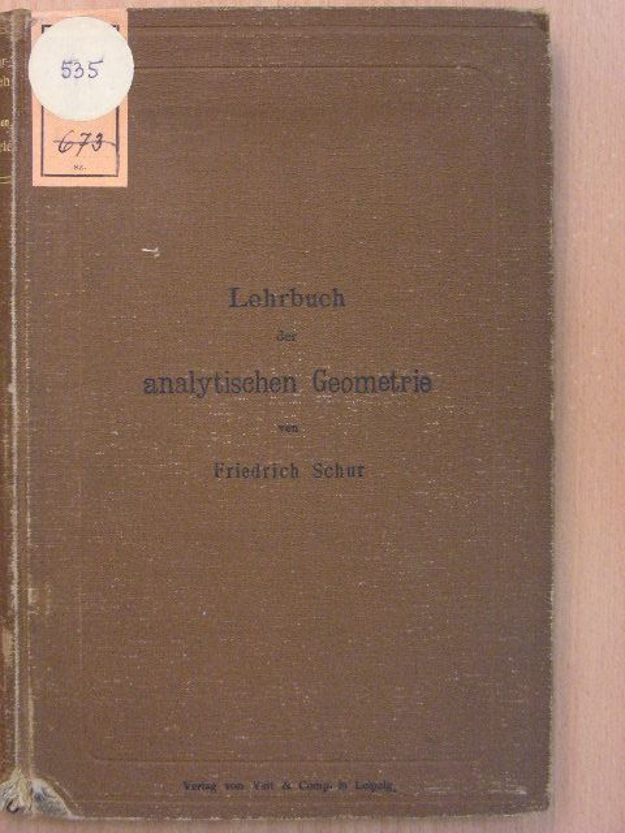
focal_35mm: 63
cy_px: 416
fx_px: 1517
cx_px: 312
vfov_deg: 30.7
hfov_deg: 23.3
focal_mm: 10.5
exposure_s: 1/15.2
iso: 200
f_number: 3.5
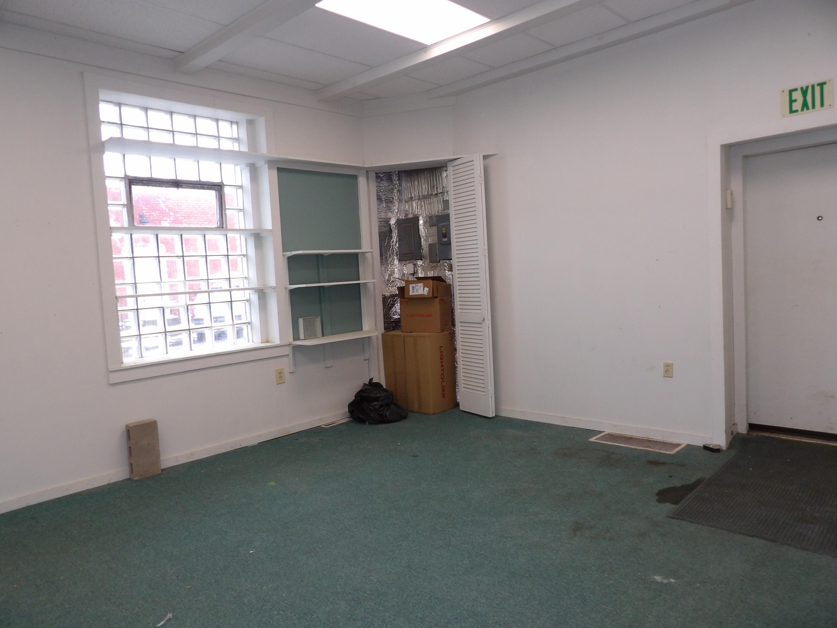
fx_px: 580
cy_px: 314
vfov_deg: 56.8
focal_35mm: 24
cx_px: 418
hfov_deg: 71.6
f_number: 3.2
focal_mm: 4.3
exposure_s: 1/33
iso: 169
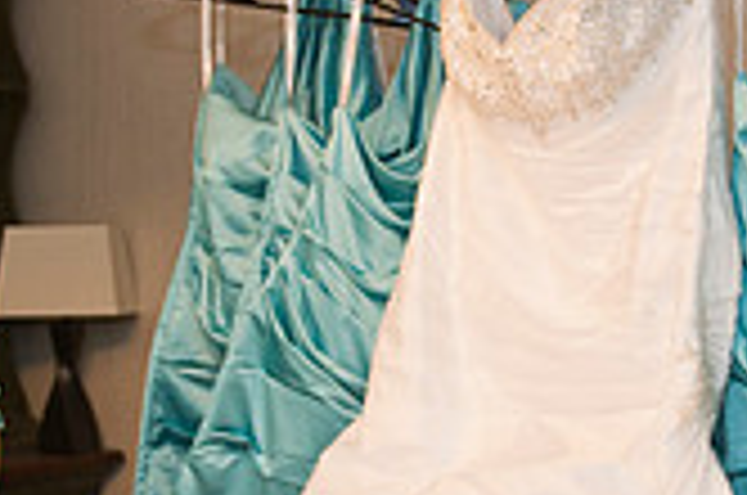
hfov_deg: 20.7
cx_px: 522
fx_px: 2030
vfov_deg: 13.9
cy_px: 342
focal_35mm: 98
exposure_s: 1/100
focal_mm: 28
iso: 640
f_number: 2.8
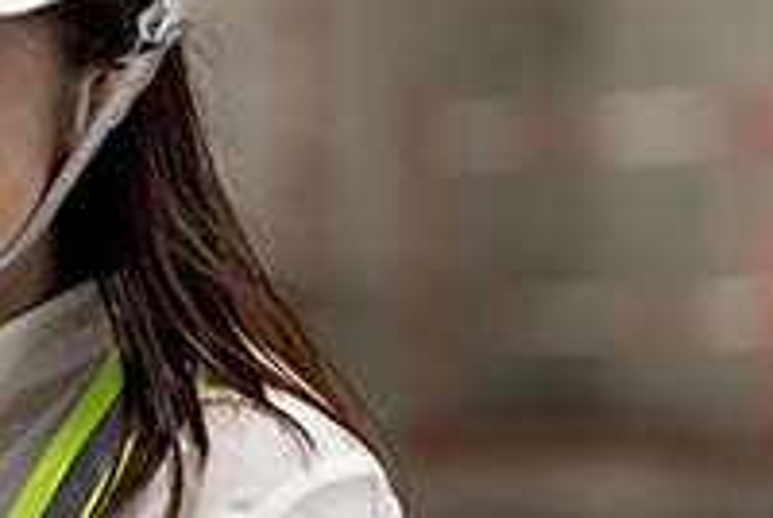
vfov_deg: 2.7
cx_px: -1055
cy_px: 518
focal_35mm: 503
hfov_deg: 4.0
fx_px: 10816
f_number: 3.2
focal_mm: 105
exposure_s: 1/250
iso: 40
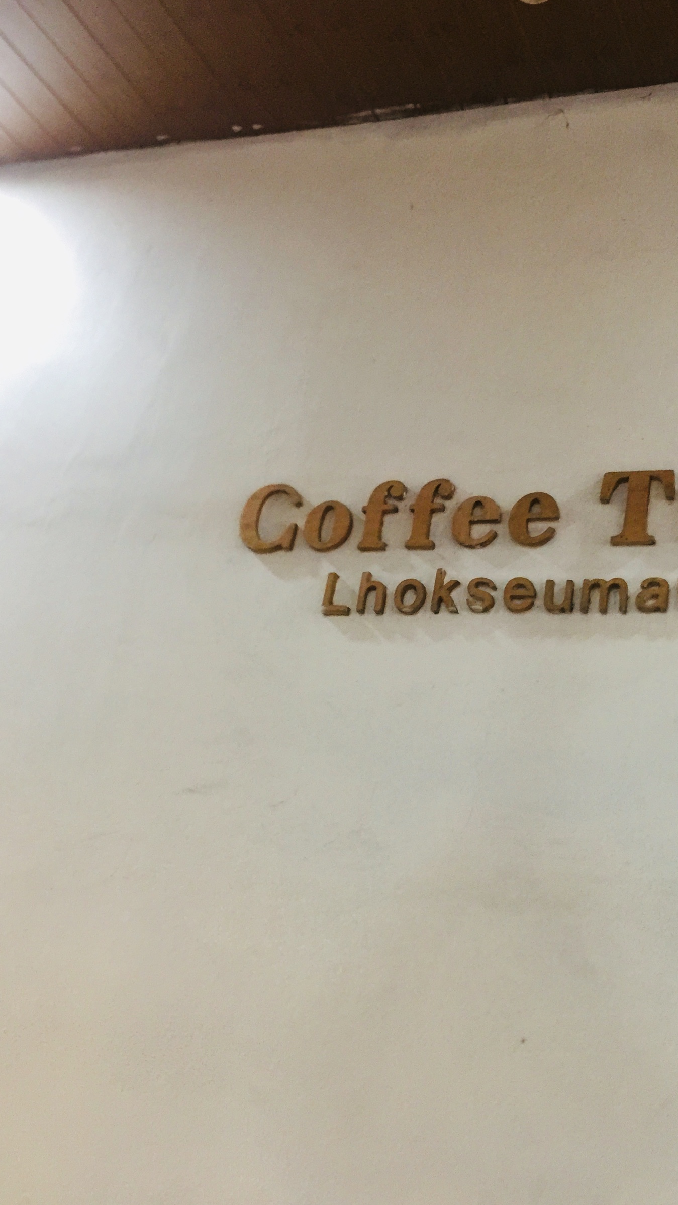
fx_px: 1374
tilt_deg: +25.3
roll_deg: -9.3
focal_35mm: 43
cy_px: 611
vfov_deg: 47.4
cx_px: 539
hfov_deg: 27.2
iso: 125
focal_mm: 4.15
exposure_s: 1/8
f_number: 2.2
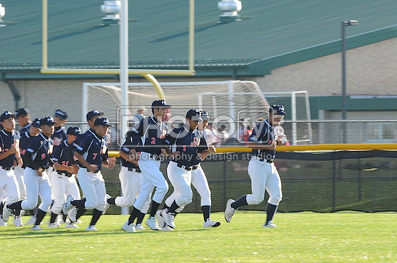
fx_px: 4956
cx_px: 198
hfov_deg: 4.6
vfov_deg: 3.0
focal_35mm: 450
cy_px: 132
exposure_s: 1/80
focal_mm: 300
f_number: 11
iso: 200
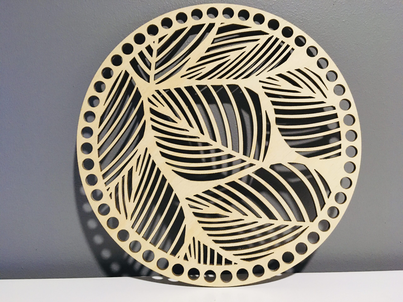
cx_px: 202
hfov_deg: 61.7
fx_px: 338
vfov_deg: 48.2
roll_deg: +0.5
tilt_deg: -7.5
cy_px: 151
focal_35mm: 29
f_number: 2.2
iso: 200
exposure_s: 1/25
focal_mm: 4.15
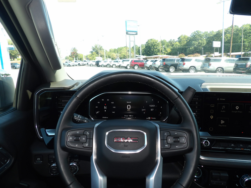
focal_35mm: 24
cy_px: 94
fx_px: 174
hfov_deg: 71.6
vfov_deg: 56.8
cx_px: 126
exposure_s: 1/123
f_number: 3.2
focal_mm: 4.3
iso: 100
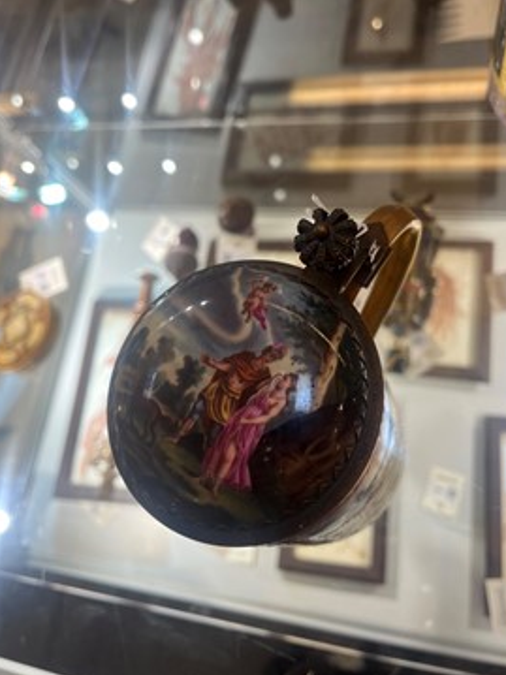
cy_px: 312
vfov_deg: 61.6
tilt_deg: -65.4
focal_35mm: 29
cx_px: 271
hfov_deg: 48.2
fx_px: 566
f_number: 1.6
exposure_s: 1/100
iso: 125
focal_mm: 5.1
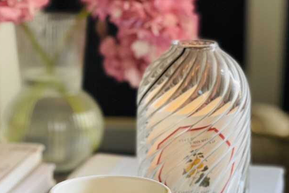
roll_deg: -1.0
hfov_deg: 18.3
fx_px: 899
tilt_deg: -14.6
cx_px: 123
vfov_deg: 12.2
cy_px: 144
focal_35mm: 112
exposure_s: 1/83
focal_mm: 7.5
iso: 250
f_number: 2.2
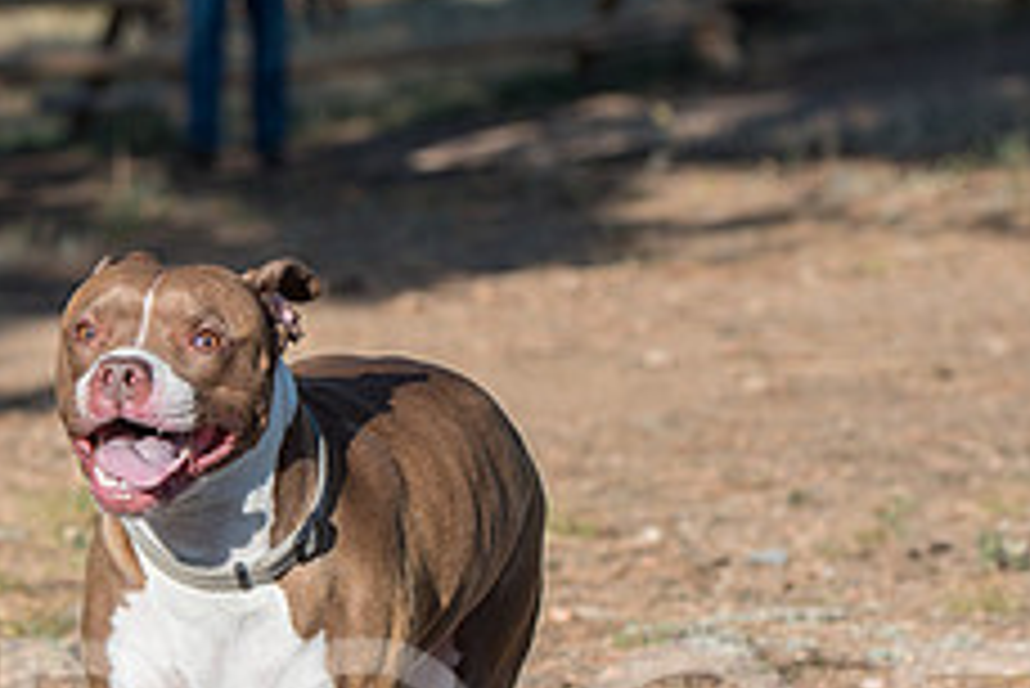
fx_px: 6241
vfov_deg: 6.3
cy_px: 375
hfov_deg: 9.4
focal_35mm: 218
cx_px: 400
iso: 200
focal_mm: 86
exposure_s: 1/1600
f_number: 4
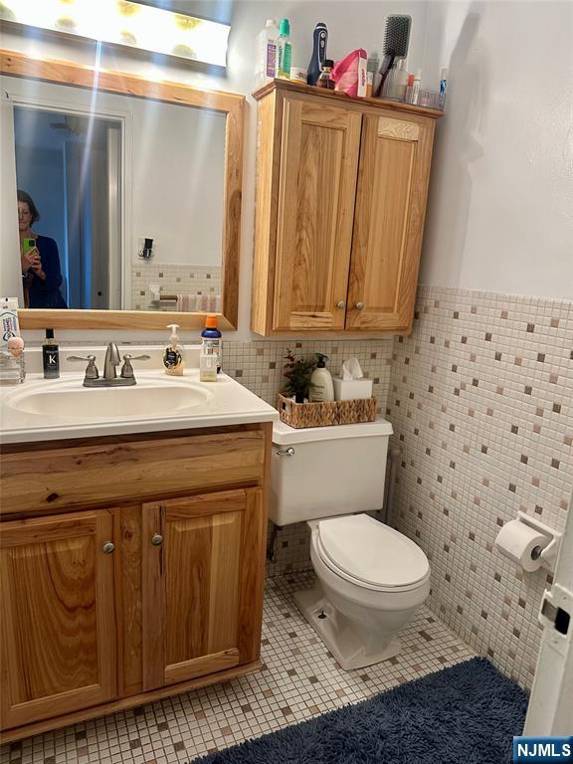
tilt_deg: -12.9
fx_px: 530
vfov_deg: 71.6
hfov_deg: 56.8
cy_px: 382
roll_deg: -4.5
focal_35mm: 24
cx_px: 286
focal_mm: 6.86
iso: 125
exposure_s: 1/60
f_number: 1.78
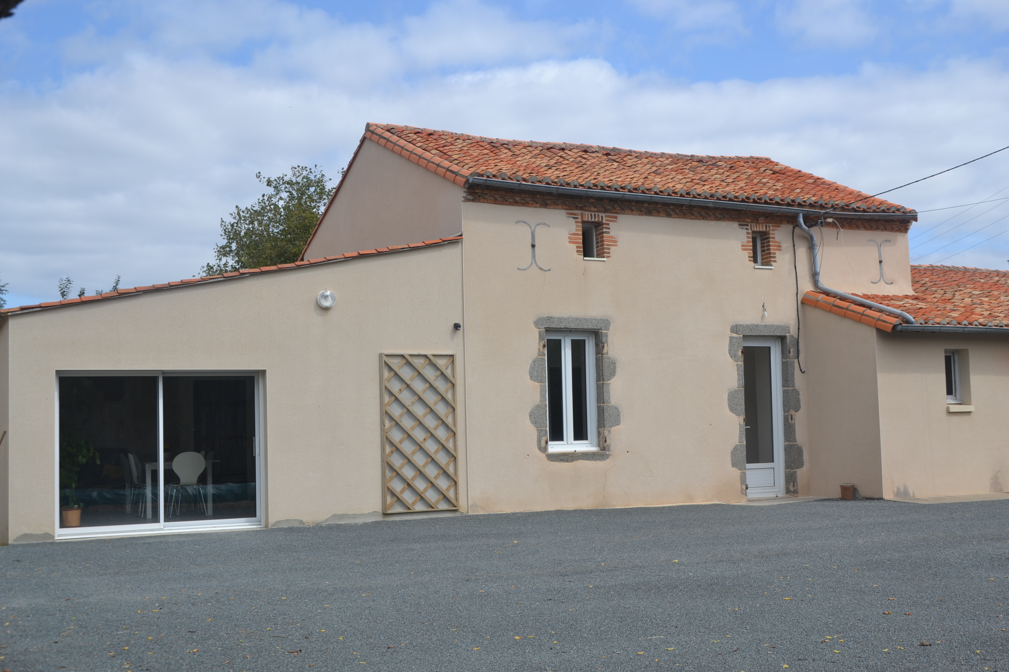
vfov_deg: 31.9
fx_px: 1177
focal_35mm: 42
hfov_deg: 46.4
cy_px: 336
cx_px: 504
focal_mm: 28
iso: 100
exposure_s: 1/250
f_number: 8
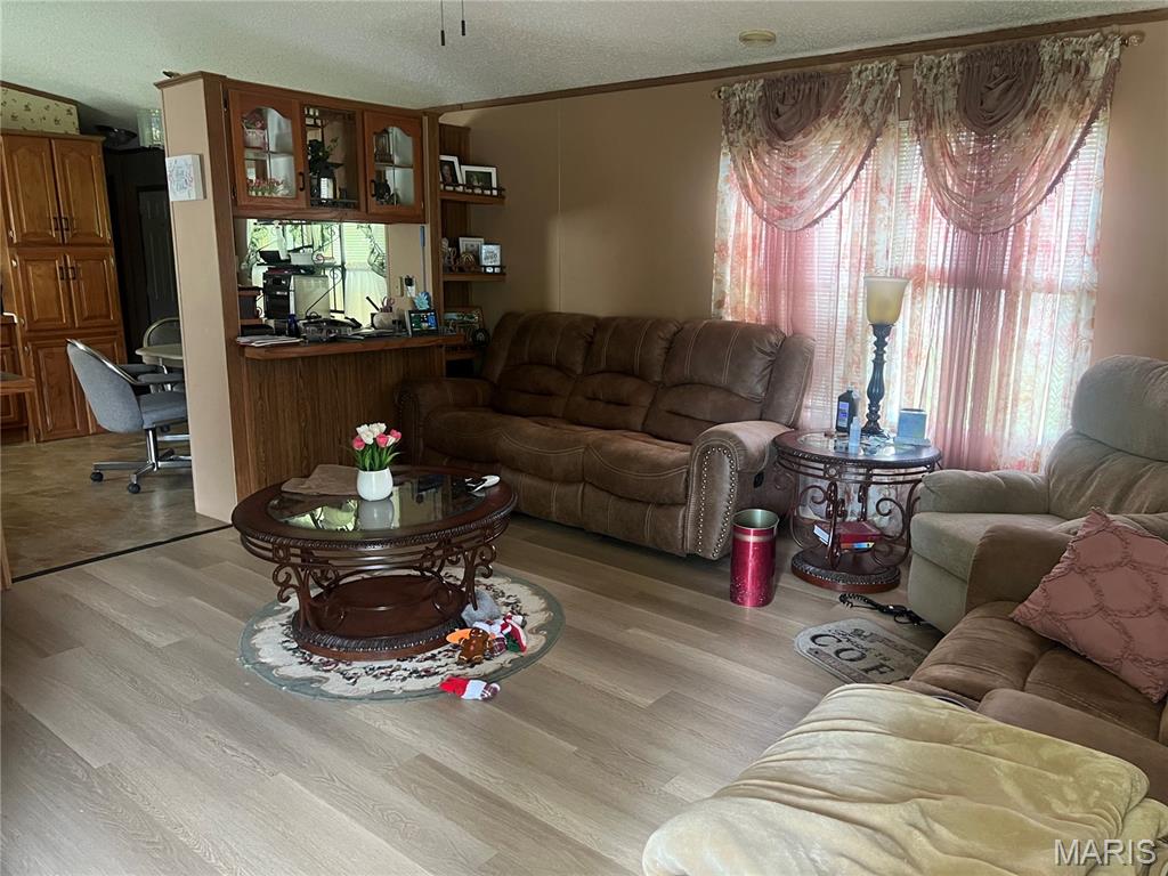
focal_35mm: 26
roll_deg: -0.5
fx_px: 877
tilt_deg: -14.0
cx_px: 584
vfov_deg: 53.1
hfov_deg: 67.3
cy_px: 438
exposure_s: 1/60
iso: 320
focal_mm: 5.7
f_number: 1.5
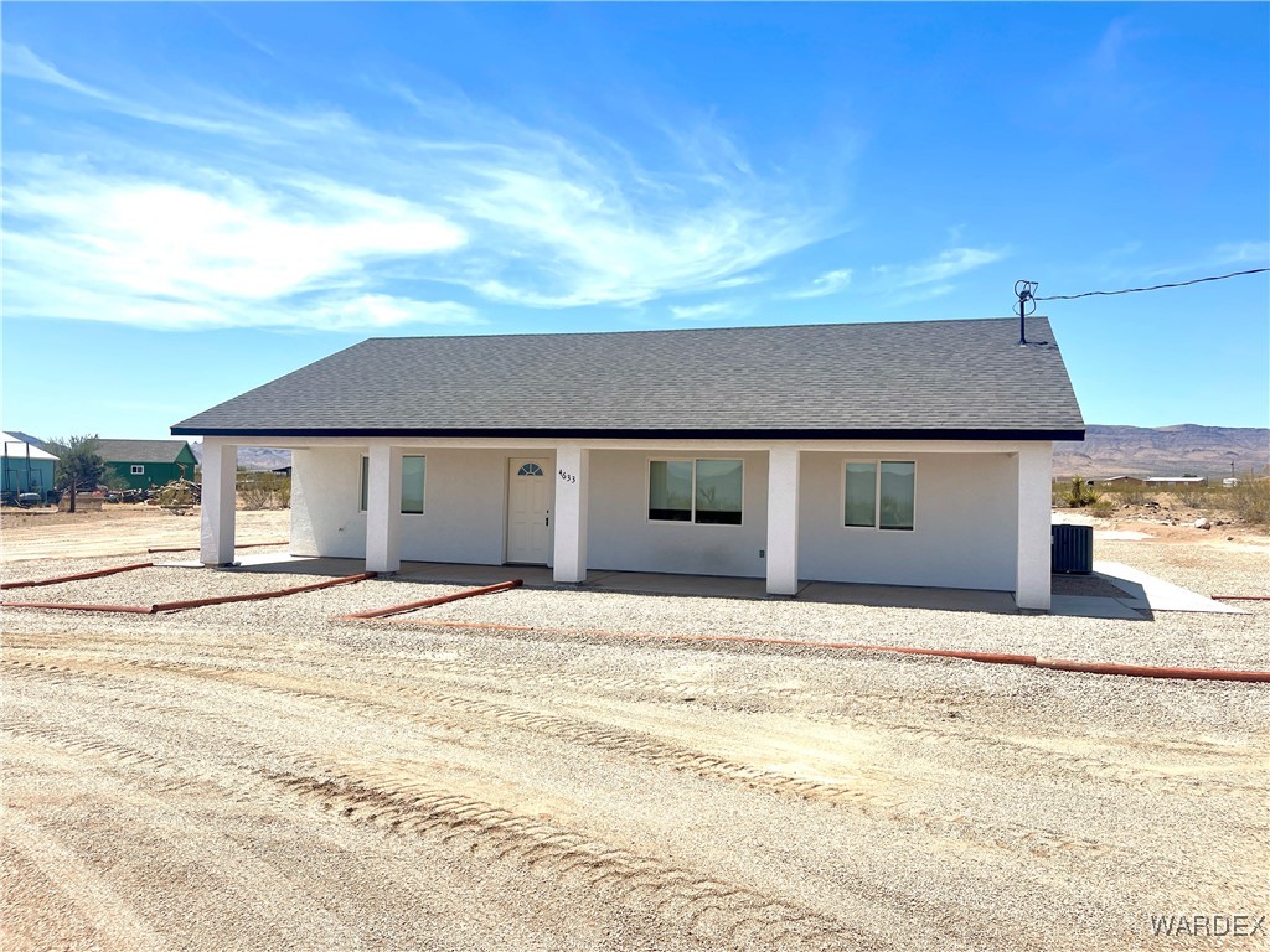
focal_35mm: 25
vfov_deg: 54.9
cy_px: 476
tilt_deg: -0.7
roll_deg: -0.9
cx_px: 635
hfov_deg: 69.4
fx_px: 917
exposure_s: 1/4902
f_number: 1.6
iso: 32
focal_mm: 5.1
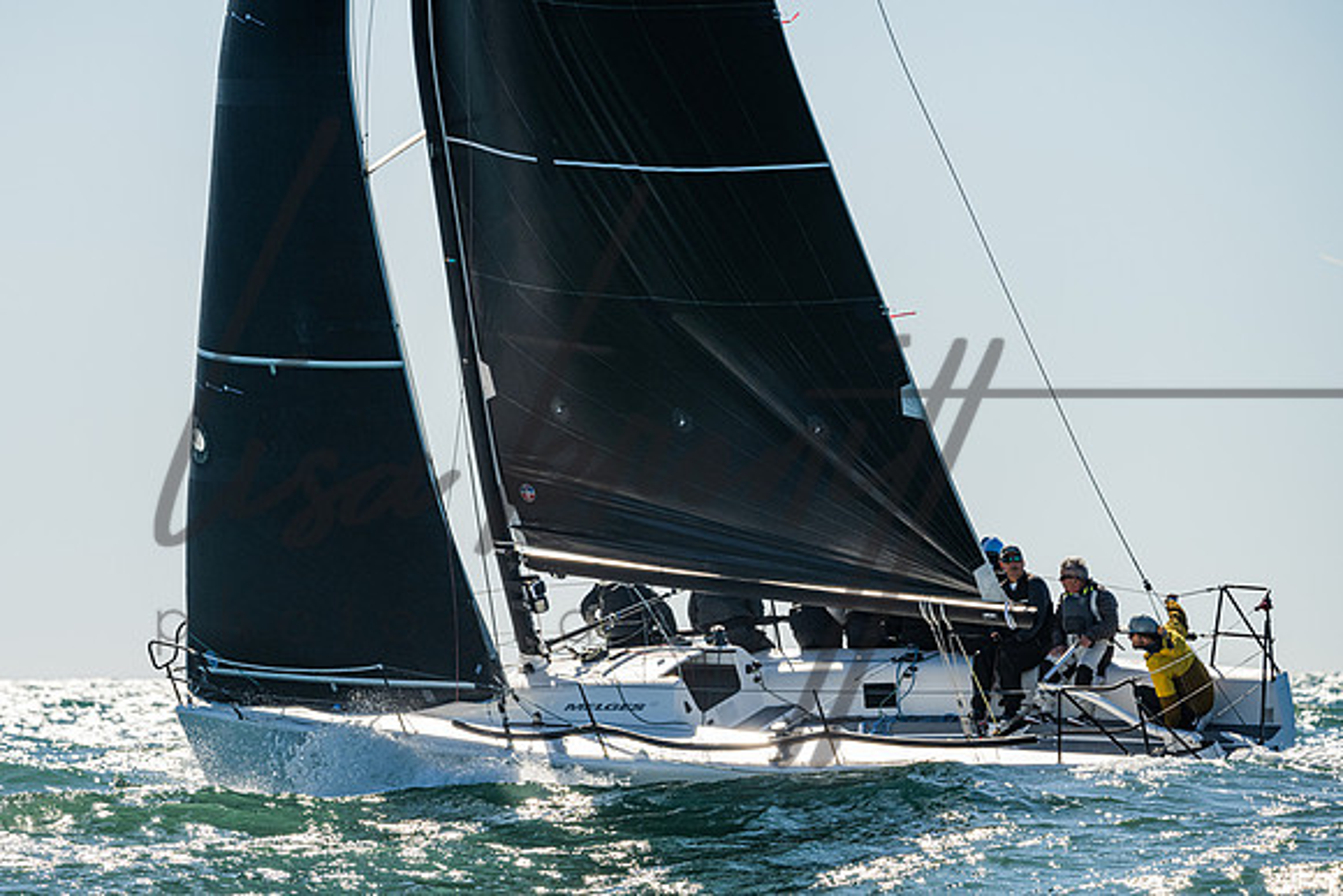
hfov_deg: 6.8
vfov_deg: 4.5
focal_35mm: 304
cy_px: 445
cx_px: 592
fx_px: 11353
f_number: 8
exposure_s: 1/2000
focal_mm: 270
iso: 400
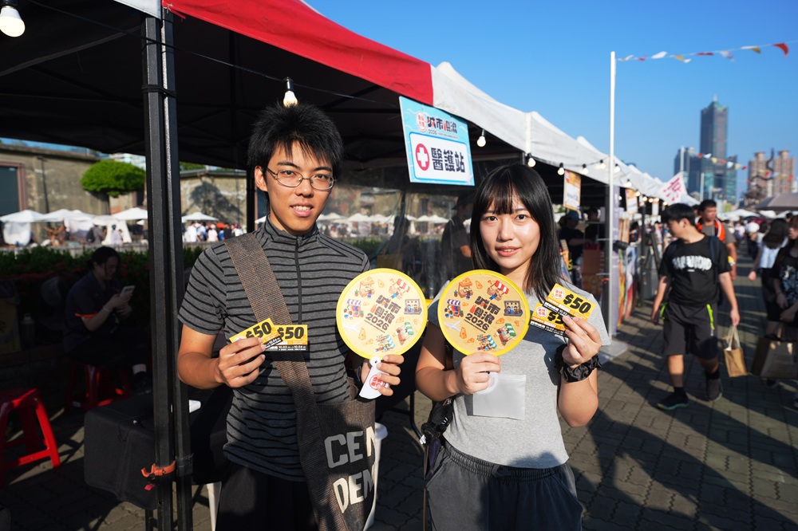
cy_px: 266
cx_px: 399
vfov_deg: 53.1
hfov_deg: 73.8
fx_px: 532
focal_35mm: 24
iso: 100
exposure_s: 1/1000
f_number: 4
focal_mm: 24
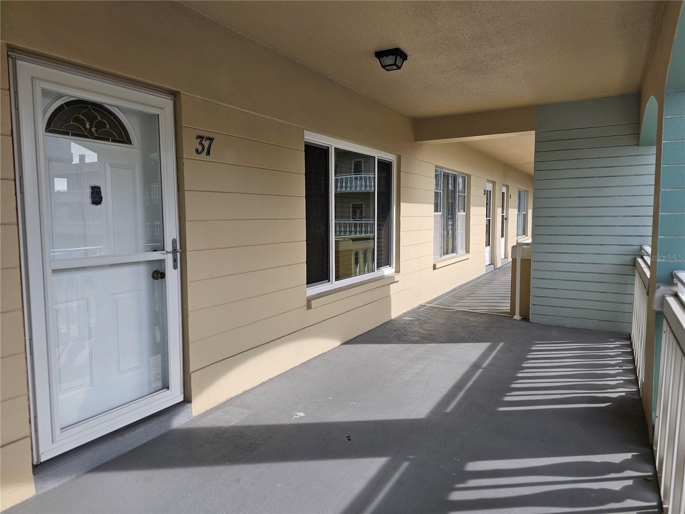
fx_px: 455
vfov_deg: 58.9
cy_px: 257
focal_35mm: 23
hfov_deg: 73.9
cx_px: 342
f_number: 1.7
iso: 10
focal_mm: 6.3
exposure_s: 1/197
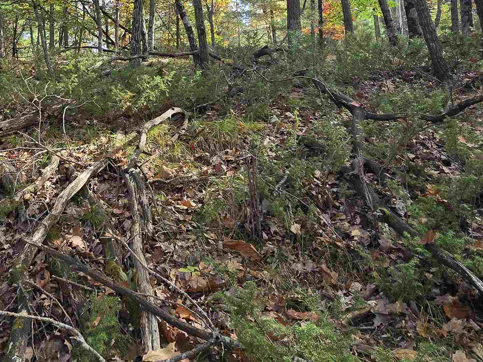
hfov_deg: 59.1
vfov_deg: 44.3
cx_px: 133
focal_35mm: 29
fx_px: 405
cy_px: 42
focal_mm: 2.2
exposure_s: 1/120
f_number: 2.2
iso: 64
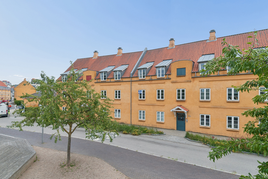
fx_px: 141
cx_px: 136
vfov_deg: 64.5
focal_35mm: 19
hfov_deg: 86.9
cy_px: 93
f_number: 10
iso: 200
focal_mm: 12
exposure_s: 1/320
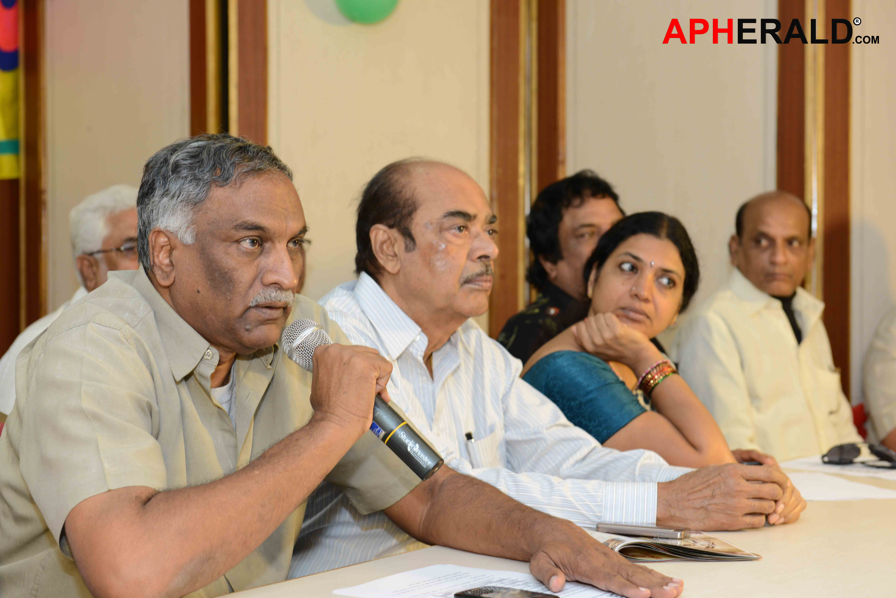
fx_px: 1743
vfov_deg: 19.5
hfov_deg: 28.8
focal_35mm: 70
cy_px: 299
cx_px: 448
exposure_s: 1/60
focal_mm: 70
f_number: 7.1
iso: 800
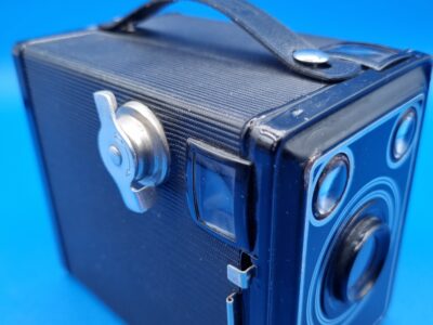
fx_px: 325
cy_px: 162
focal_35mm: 26
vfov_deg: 53.1
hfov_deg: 67.3
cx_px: 216
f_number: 1.8
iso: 50
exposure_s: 1/100
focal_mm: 5.4
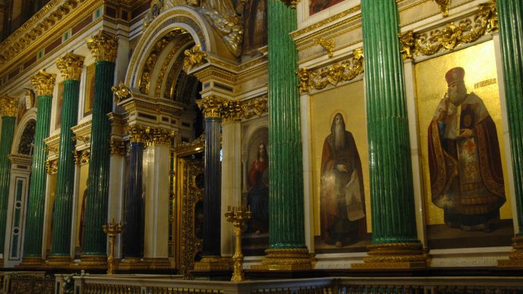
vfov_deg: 31.2
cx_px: 263
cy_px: 158
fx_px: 527
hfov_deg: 52.8
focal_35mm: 38
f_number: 3.8
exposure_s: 1/25
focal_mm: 24
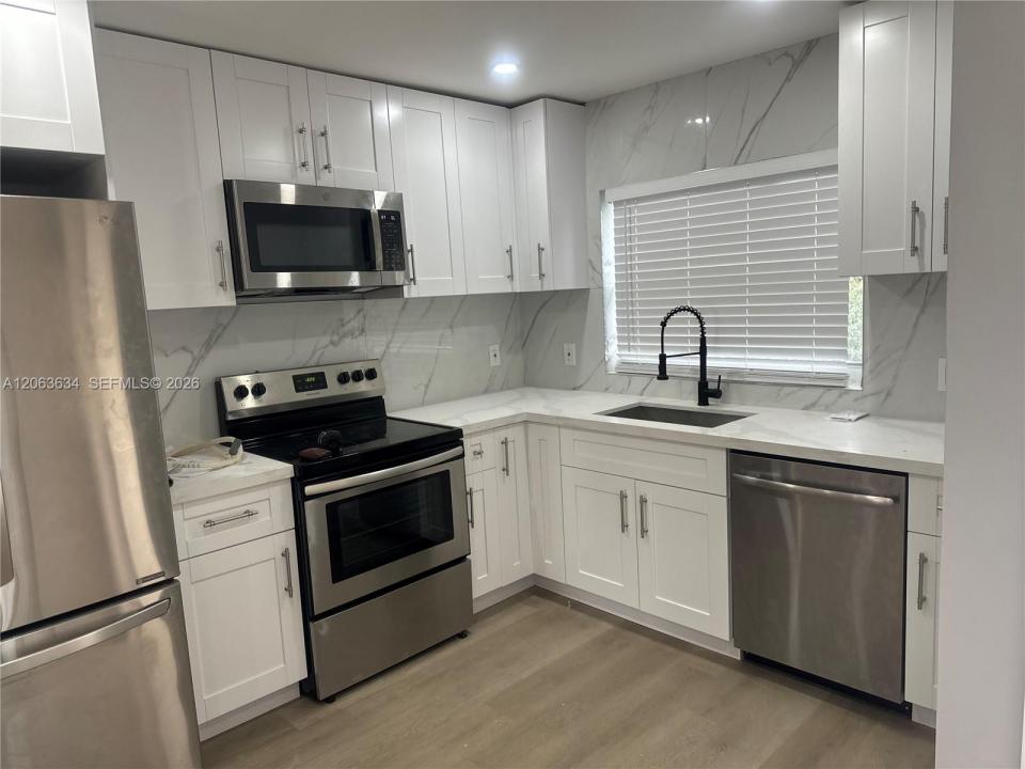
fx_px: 711
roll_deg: +2.8
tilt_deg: -8.5
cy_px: 384
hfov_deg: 71.6
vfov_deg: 56.8
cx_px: 512
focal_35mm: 24
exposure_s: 1/121
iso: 125
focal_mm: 6.76
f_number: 1.78
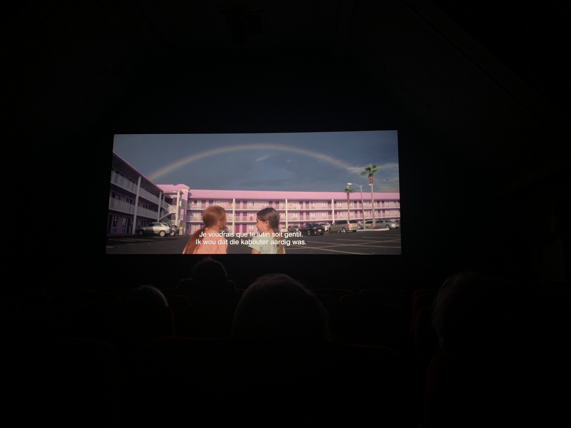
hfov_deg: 67.3
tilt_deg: +8.5
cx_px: 286
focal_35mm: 26
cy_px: 214
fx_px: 429
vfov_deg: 53.1
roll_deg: -0.2
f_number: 1.8
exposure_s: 1/28
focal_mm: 4.25
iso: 500
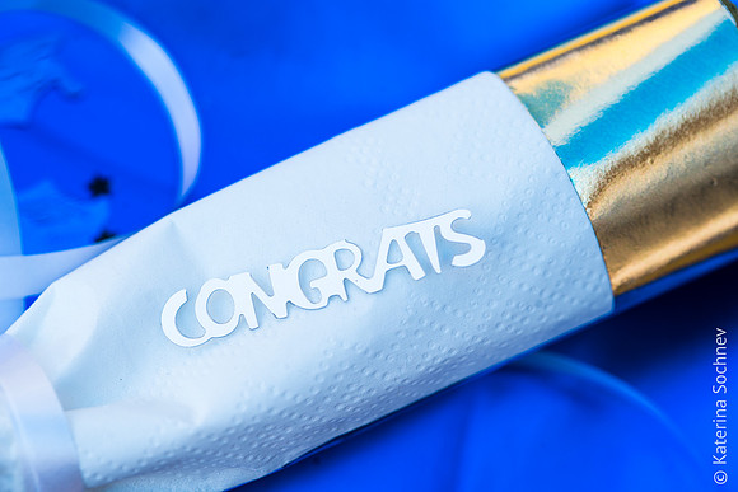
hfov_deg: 20.4
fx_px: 2050
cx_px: 369
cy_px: 246
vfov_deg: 13.7
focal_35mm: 100
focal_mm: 100
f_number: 7.1
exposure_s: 1/160
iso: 160
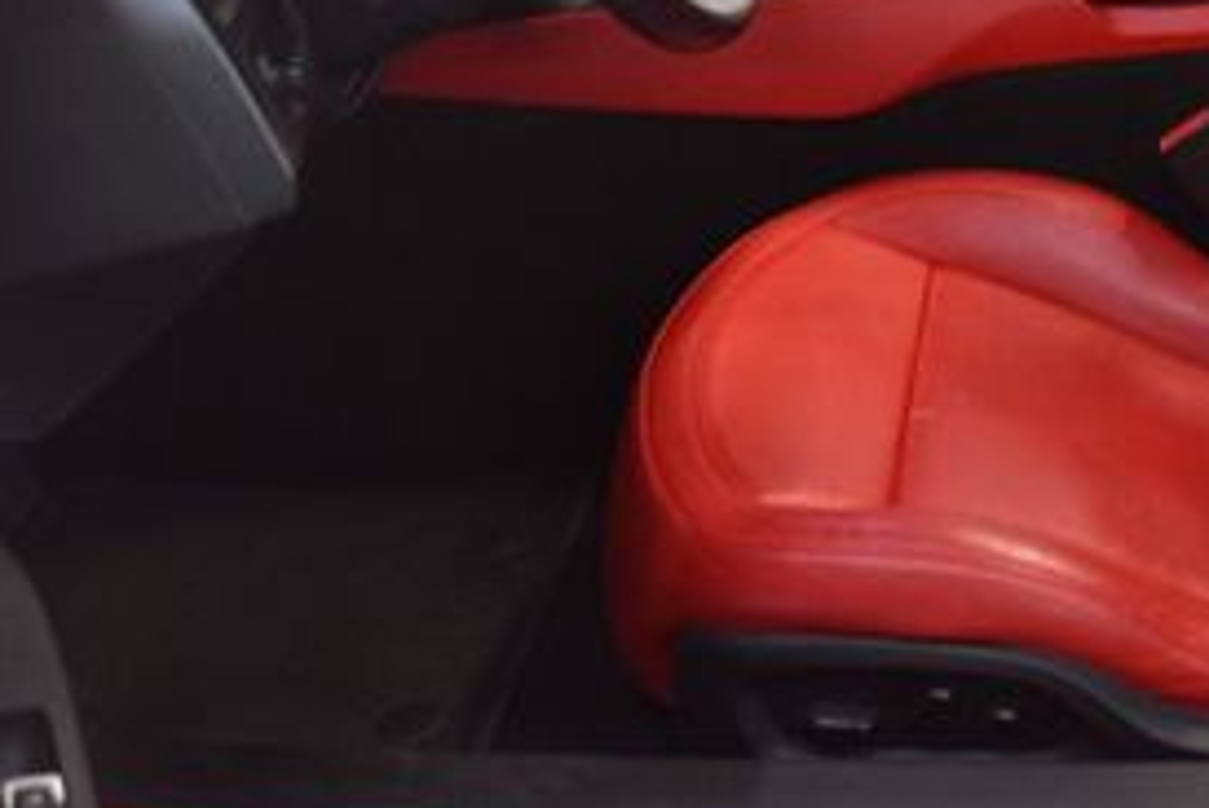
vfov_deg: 17.3
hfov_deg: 26.0
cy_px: 4
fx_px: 2587
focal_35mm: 77
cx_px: 878
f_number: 3.5
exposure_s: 1/125
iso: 1800
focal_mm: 22
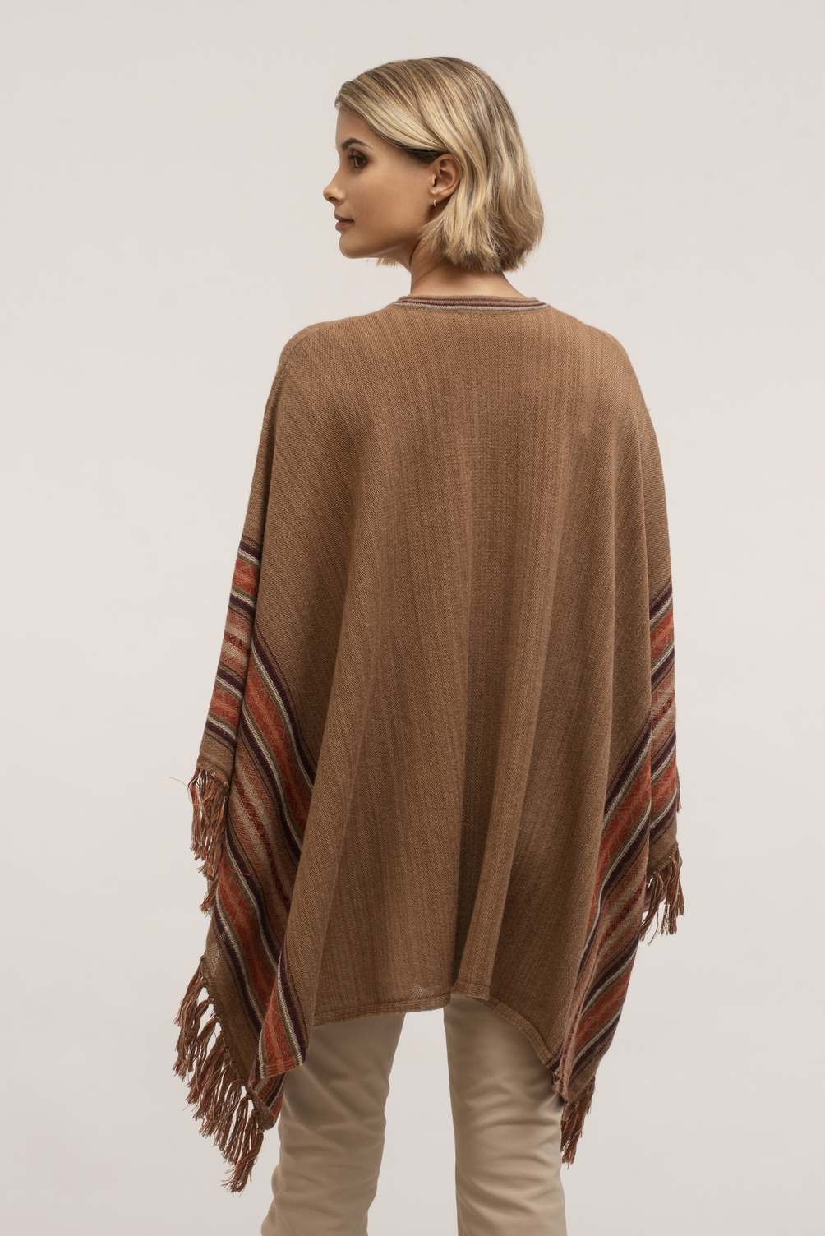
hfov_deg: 27.0
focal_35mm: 50
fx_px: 1717
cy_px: 618
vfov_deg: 39.6
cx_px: 412
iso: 160
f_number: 11
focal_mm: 50
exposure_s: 1/160
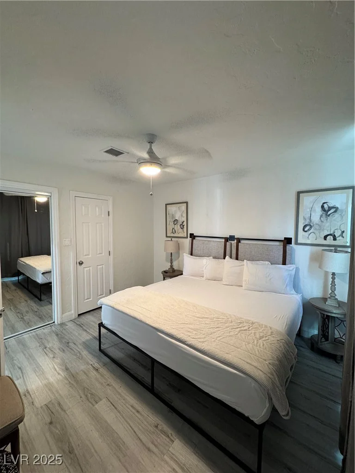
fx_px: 191
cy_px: 236
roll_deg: -0.1
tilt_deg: -3.6
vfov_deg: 102.1
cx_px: 178
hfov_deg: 85.7
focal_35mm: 14
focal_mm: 2.22
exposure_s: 1/60
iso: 250
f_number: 2.2
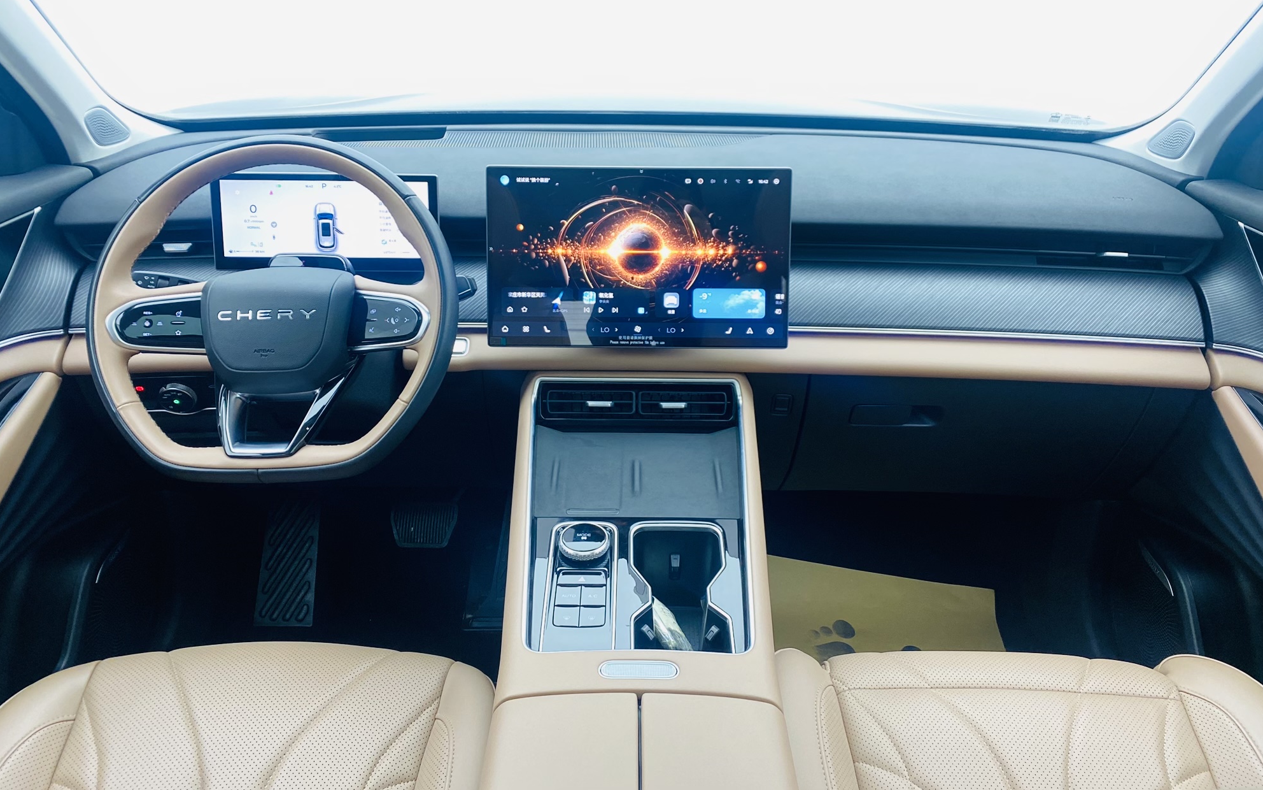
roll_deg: -0.6
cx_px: 634
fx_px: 964
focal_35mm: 28
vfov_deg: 44.3
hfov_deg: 66.5
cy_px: 310
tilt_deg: -21.8
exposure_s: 1/50
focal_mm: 4.25
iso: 200
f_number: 1.8
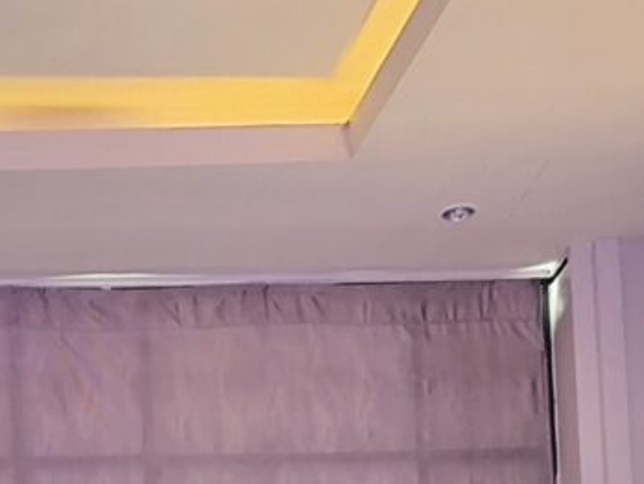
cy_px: 1358
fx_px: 3275
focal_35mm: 176
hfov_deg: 10.8
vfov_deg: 7.6
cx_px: -362
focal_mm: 6.92
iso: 250
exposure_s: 1/50
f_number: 1.9
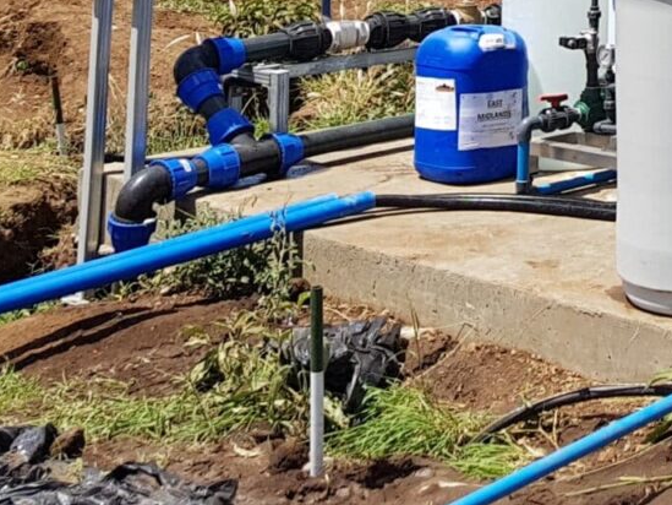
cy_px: -358
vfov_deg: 13.8
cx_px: 1208
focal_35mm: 97
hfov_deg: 16.8
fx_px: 1883
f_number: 1.7
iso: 40
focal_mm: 4.2
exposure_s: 1/1708
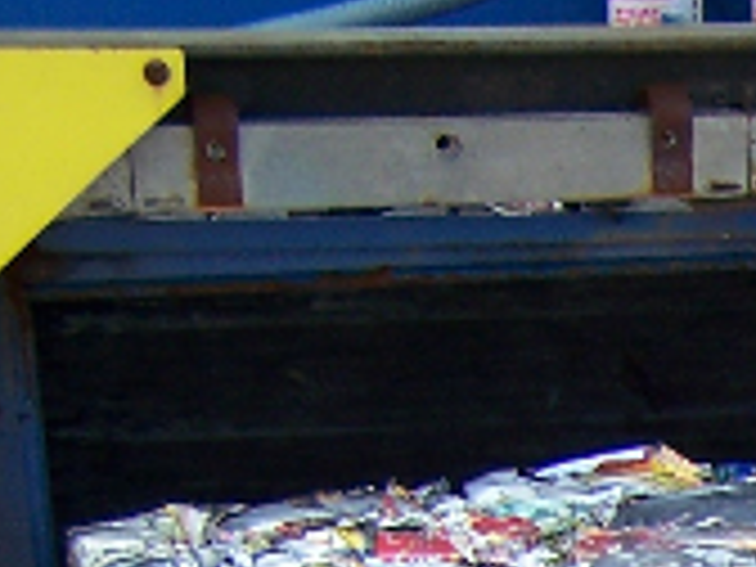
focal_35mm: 181
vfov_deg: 7.7
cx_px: 1683
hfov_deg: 9.9
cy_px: 1341
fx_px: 3953
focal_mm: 6.3
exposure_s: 1/250
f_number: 2.8
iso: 80
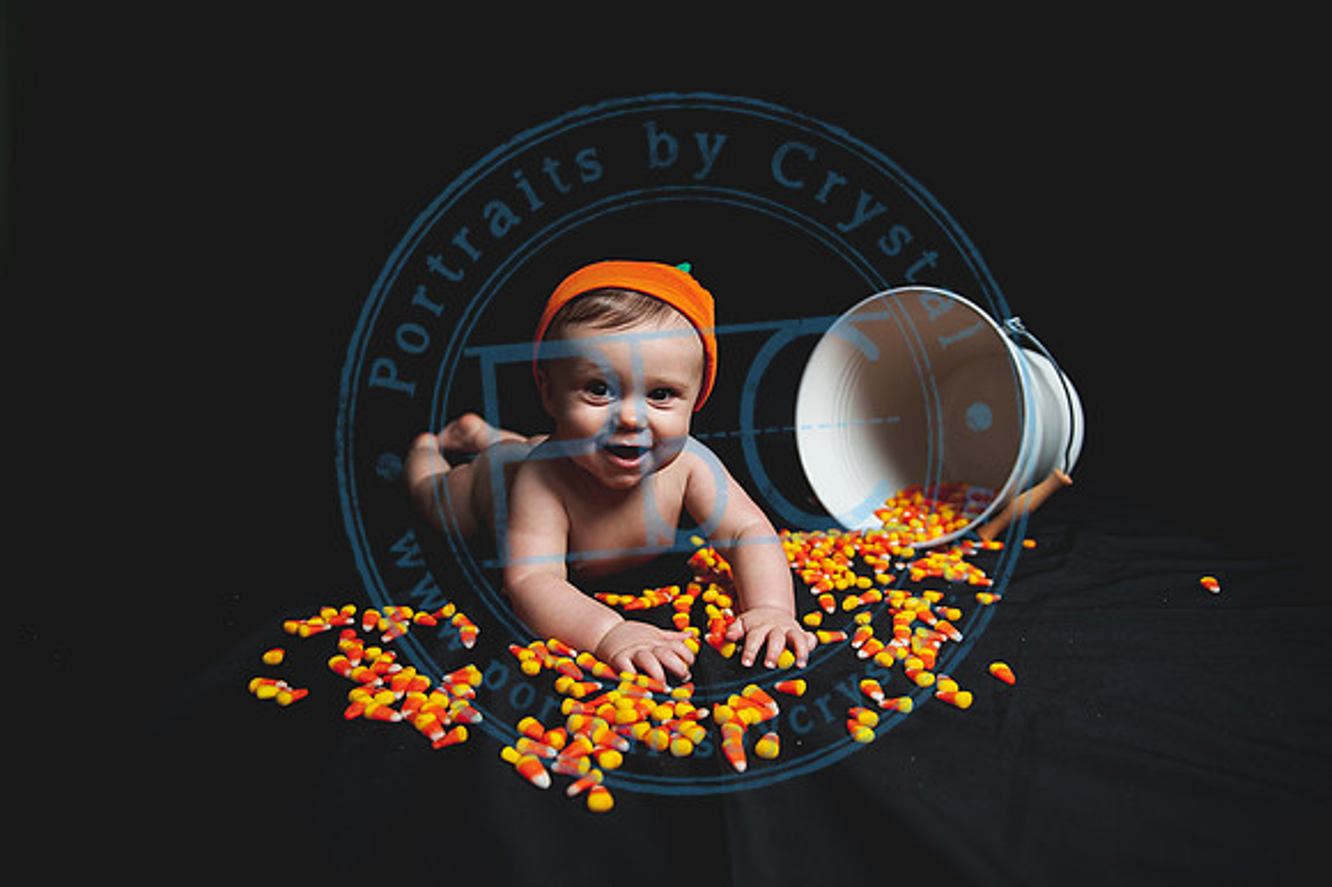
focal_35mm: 26
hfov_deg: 69.4
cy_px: 444
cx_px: 666
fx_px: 961
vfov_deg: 49.5
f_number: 2.8
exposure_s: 1/200
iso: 200
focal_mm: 26
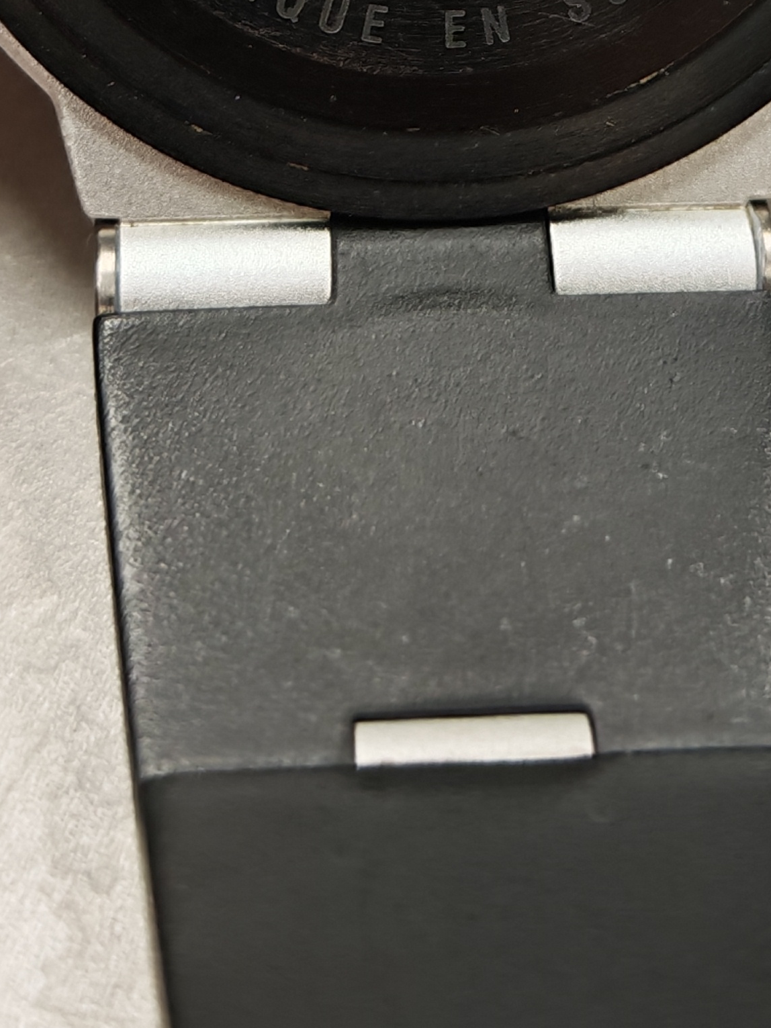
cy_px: -324
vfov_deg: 18.4
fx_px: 2940
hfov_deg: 14.9
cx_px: 613
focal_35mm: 99
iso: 125
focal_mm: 6.83
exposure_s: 1/100
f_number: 2
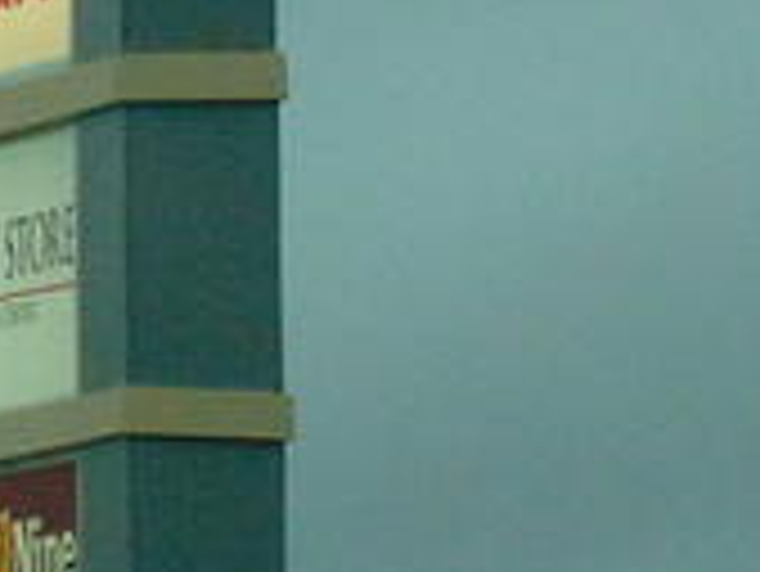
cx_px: 18
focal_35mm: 947
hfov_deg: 2.1
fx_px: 20806
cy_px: -189
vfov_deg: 1.6
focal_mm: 44.9
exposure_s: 1/125
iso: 320
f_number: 4.1
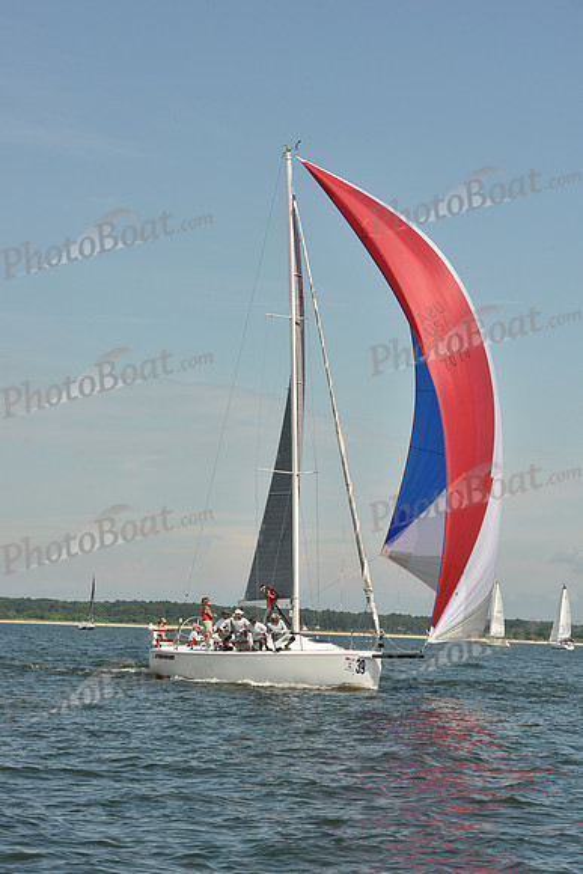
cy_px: 437
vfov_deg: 17.1
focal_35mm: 120
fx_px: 2913
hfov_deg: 11.4
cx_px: 292
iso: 320
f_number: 14
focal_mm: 120
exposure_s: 1/640
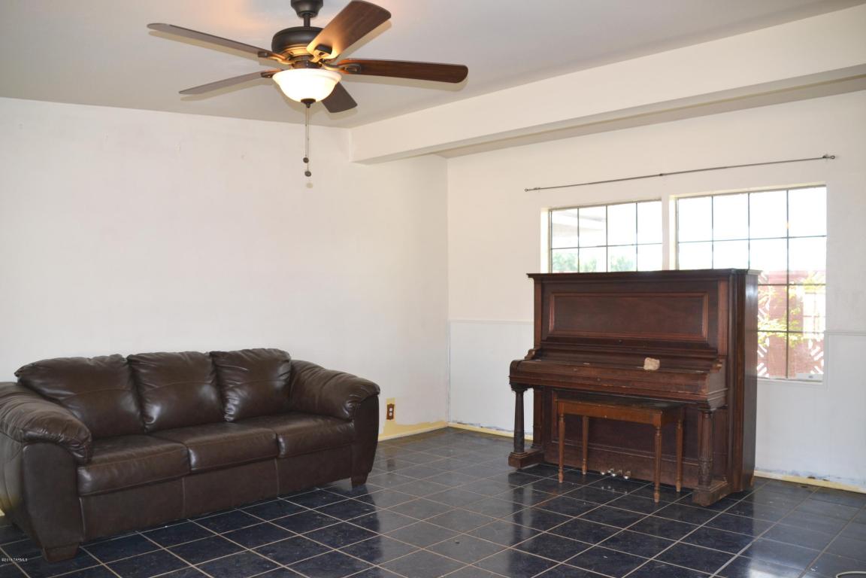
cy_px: 289
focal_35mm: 27
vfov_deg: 47.9
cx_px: 433
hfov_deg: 67.4
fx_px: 649
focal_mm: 18
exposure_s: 1/125
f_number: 4
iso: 250
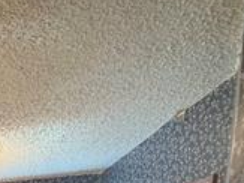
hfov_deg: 24.2
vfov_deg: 19.0
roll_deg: +2.5
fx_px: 387
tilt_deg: -9.9
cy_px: 344
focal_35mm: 55
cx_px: -153
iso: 400
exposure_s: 1/60
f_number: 2.2
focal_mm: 2.22
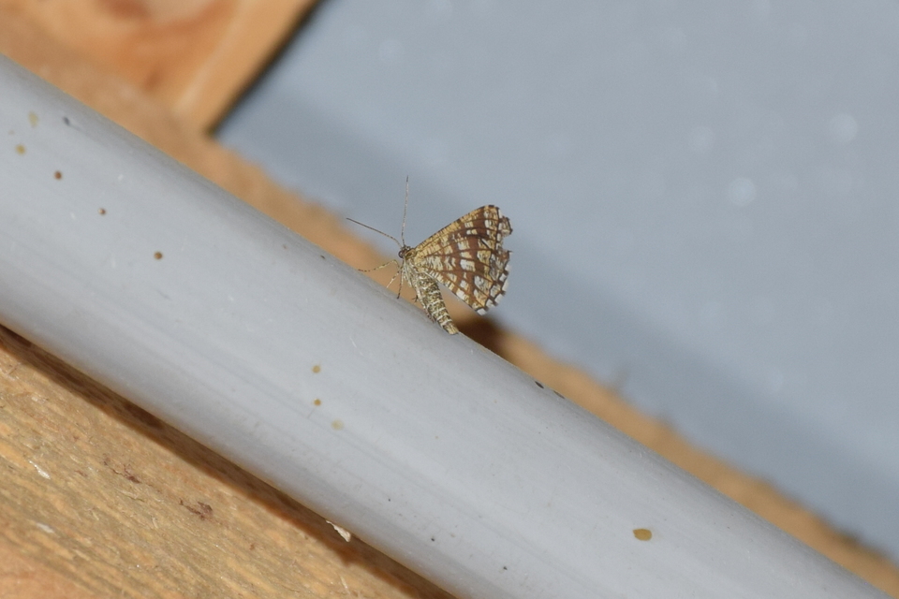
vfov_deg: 6.5
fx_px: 5244
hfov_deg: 9.8
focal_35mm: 210
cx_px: 450
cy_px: 300
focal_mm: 140
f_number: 7.1
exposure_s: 1/60
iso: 320
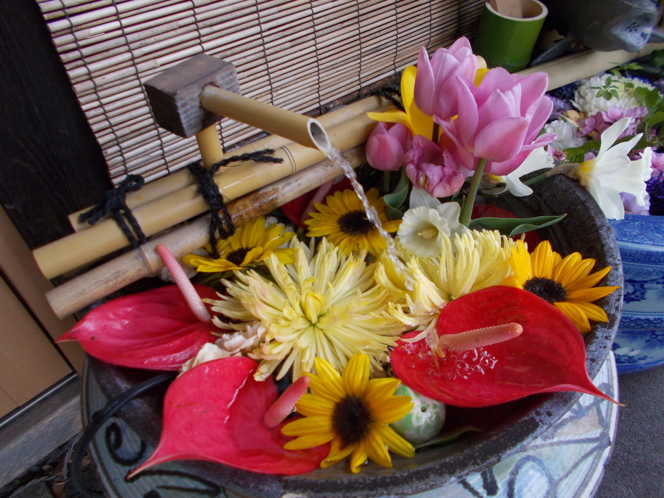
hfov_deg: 67.3
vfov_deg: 53.1
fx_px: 499
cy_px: 249
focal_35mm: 26
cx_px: 332
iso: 250
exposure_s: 1/250
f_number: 3.2
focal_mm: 4.6
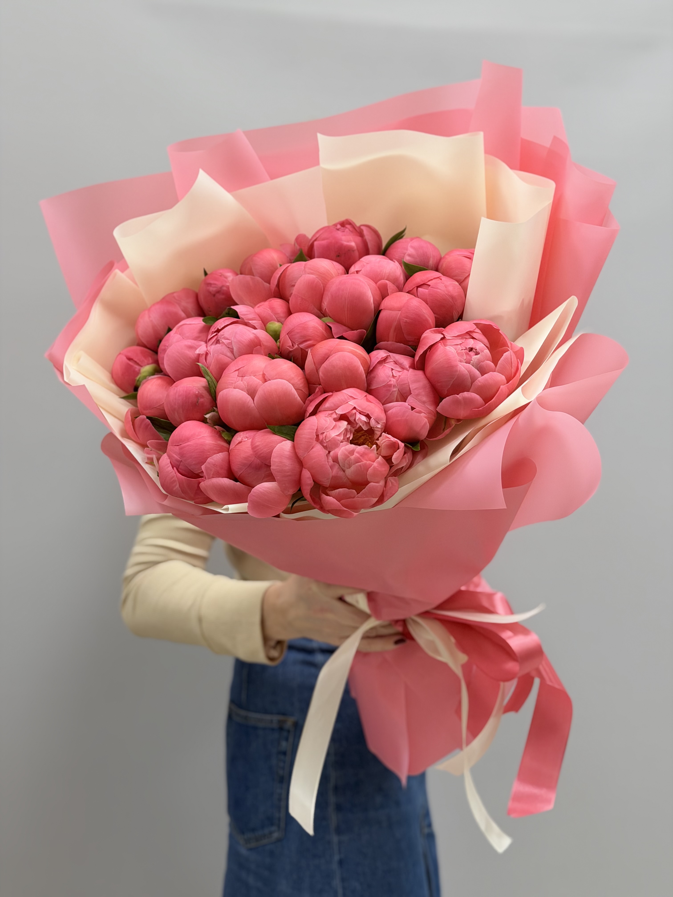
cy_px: 448
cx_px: 336
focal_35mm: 48
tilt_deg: -3.7
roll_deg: -1.8
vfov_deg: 39.7
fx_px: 1244
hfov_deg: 30.3
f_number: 1.78
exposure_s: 1/100
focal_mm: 6.76
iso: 64
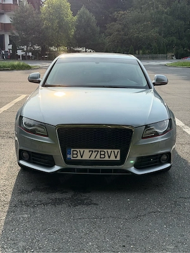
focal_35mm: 48
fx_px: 351
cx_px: 95
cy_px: 126
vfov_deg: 39.7
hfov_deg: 30.3
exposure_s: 1/3891
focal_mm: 6.76
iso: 100
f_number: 1.78
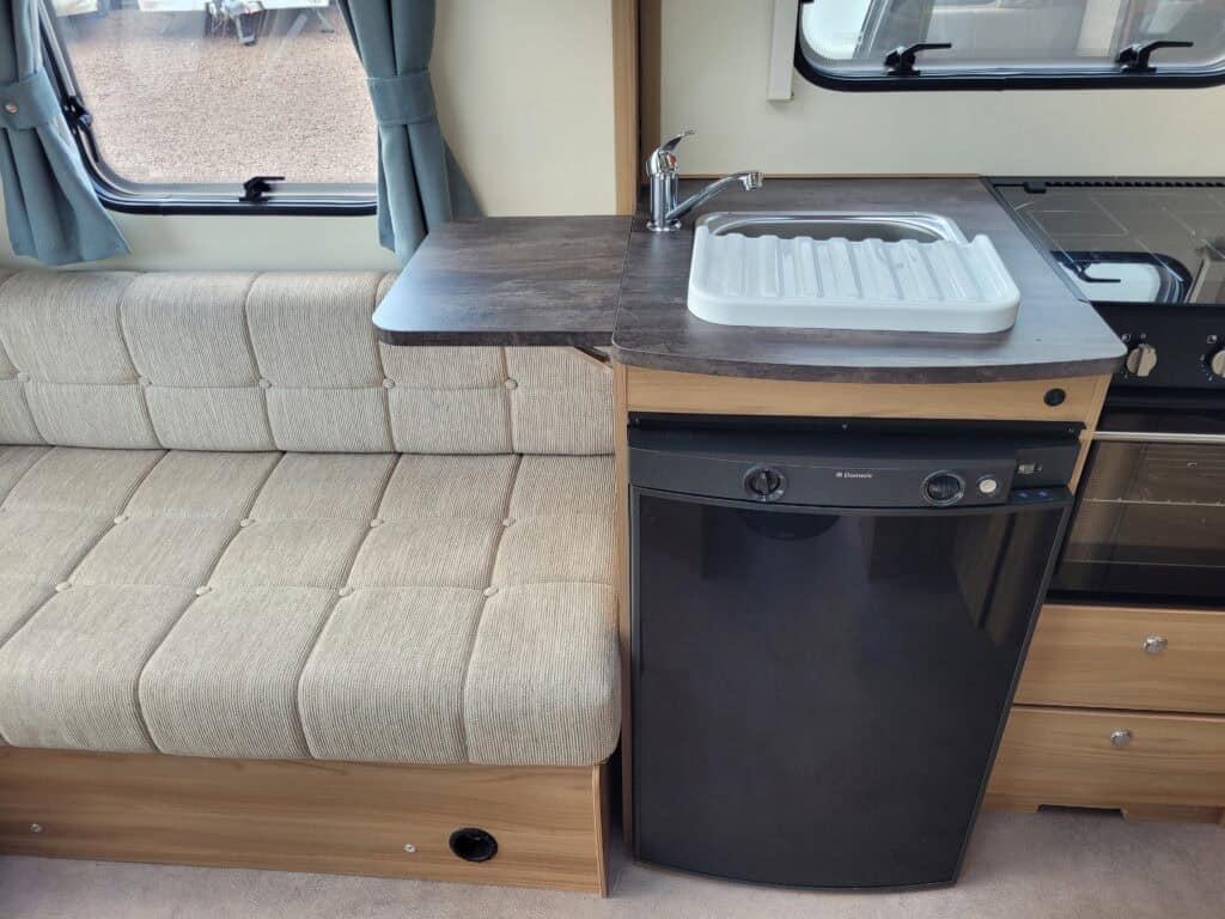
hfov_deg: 67.3
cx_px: 612
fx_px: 920
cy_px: 460
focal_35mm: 26
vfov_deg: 53.1
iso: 64
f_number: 1.8
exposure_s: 1/120
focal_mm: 5.4
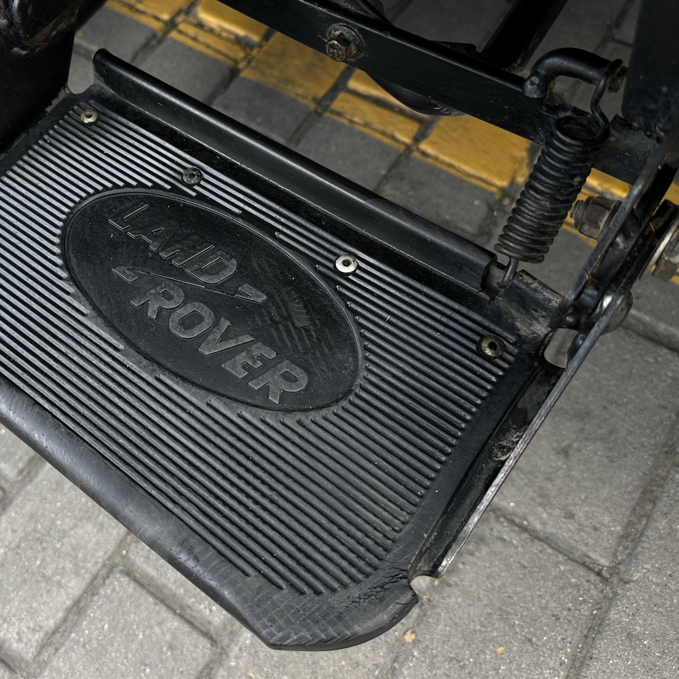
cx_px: 184
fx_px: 821
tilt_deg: -55.6
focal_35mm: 37
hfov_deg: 43.7
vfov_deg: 44.7
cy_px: 266
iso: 64
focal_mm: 6.86
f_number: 1.78
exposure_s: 1/131
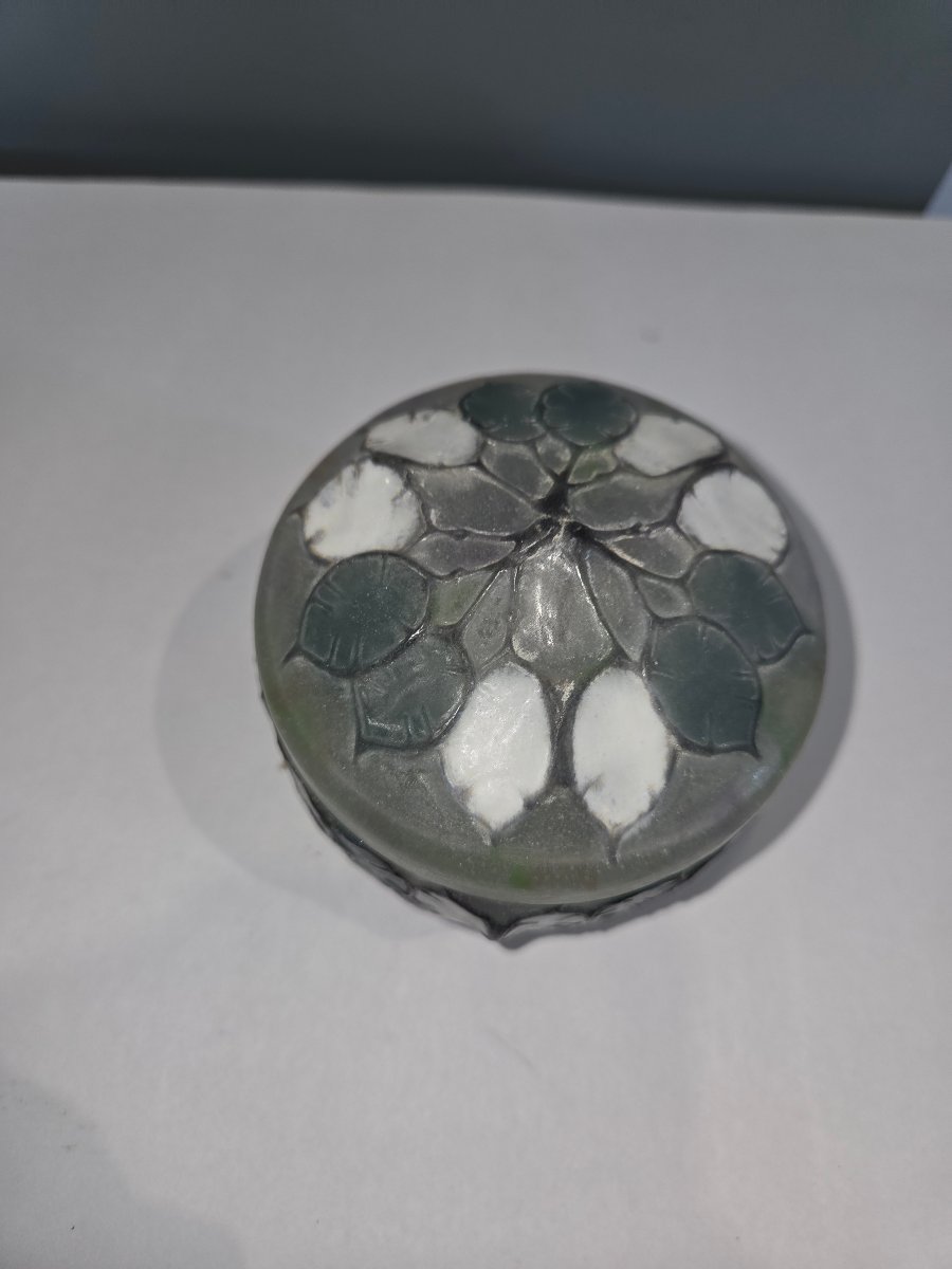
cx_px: 476
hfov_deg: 58.9
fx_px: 843
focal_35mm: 23
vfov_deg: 73.9
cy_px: 634
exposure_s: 1/60
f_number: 1.8
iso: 400
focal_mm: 5.4
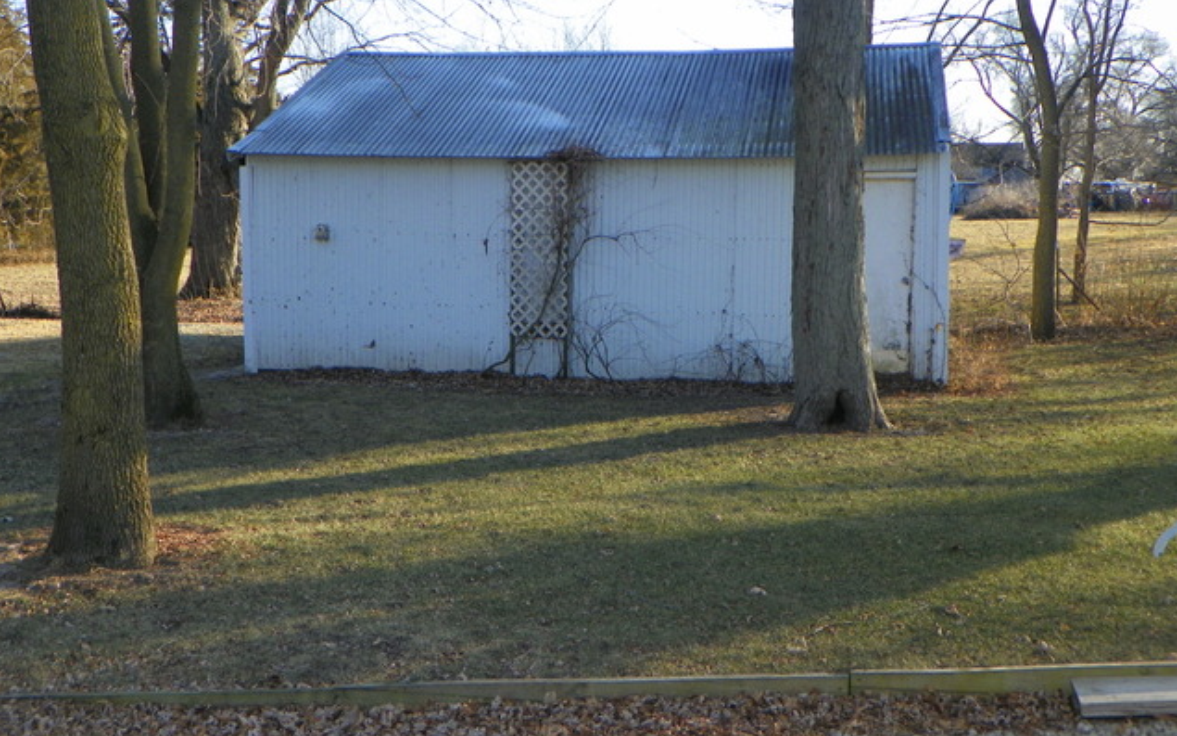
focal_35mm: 47
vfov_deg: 27.4
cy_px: 295
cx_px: 588
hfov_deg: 42.6
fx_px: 1508
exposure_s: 1/250
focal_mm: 7.9
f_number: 3.2
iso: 64
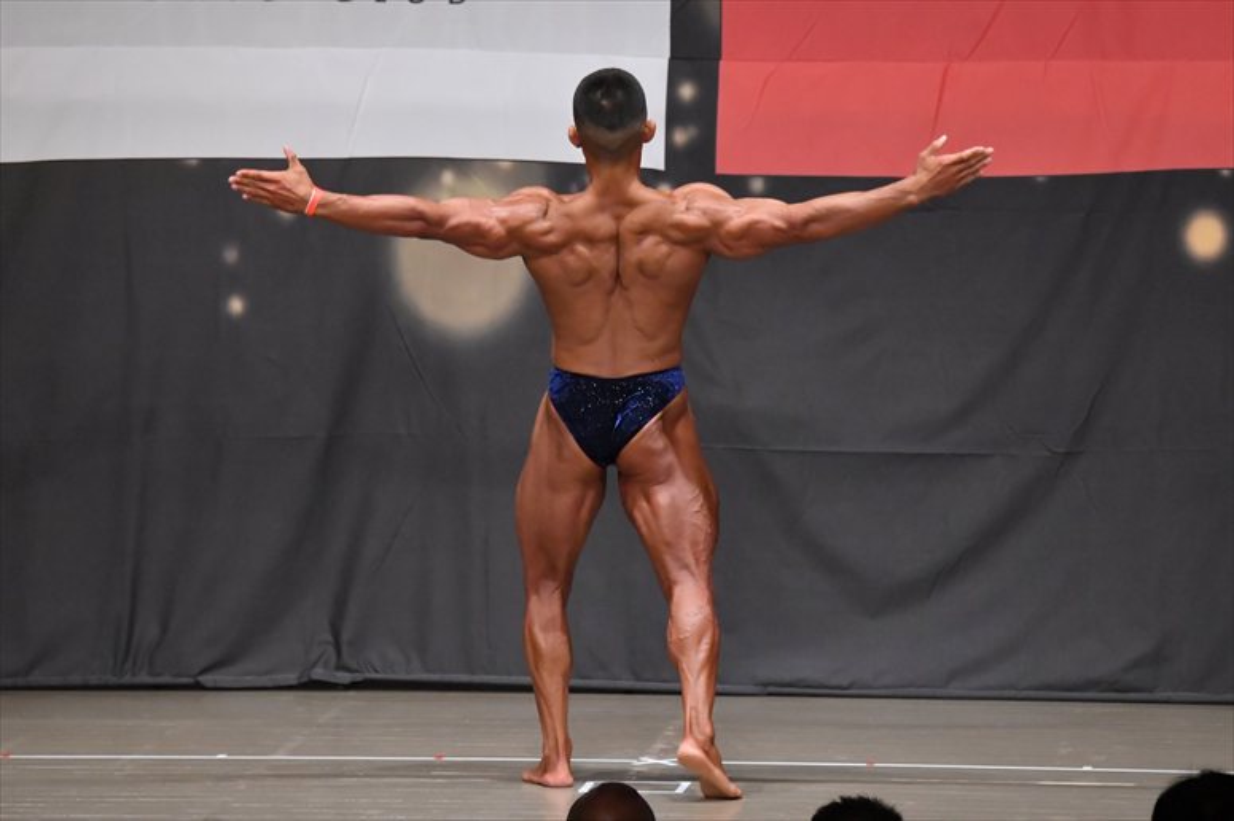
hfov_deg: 9.2
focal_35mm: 225
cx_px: 617
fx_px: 7709
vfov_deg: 6.1
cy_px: 410
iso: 6400
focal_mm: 150
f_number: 5.6
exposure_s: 1/400
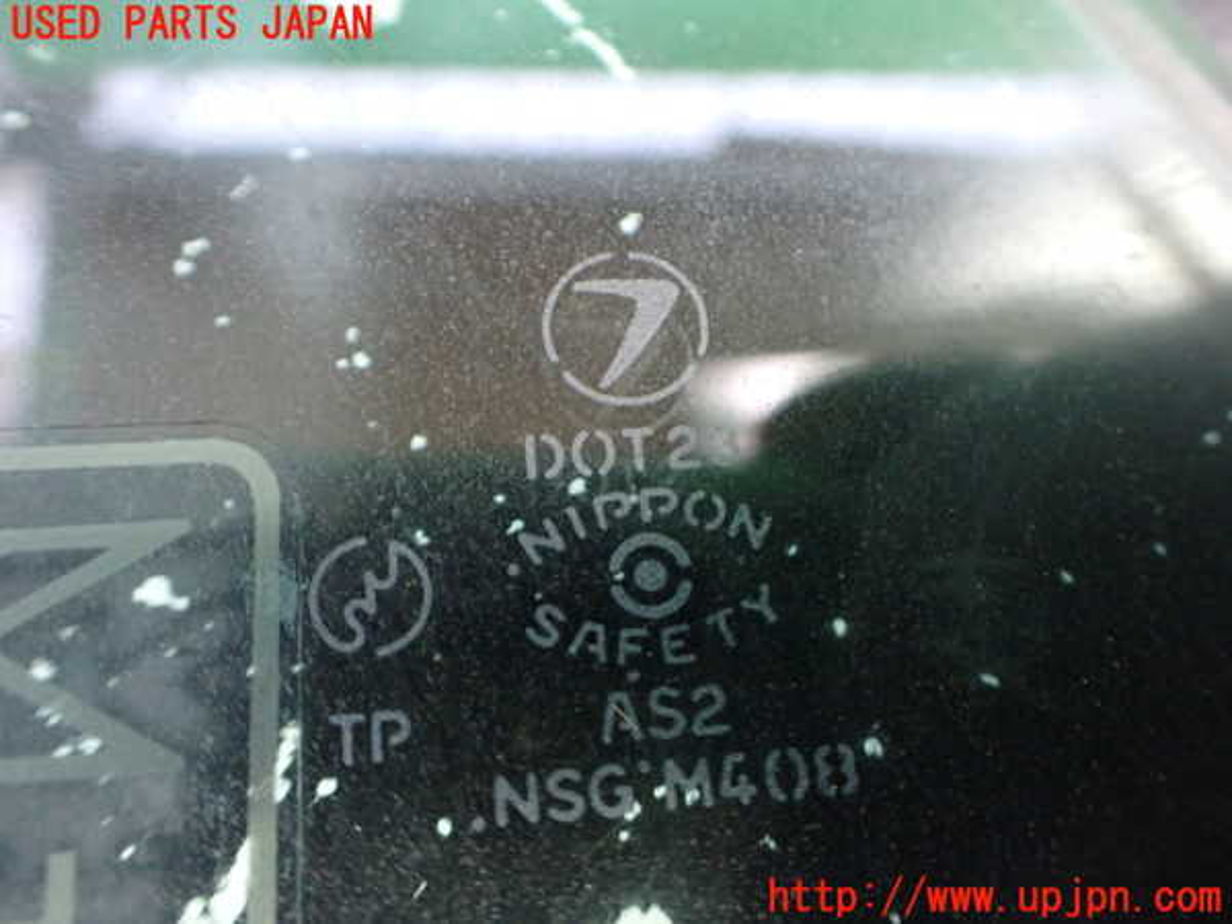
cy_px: 462
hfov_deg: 60.0
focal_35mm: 30
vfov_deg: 46.8
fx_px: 1068
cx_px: 616
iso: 1000
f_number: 2.3
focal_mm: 5.4
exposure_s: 1/30
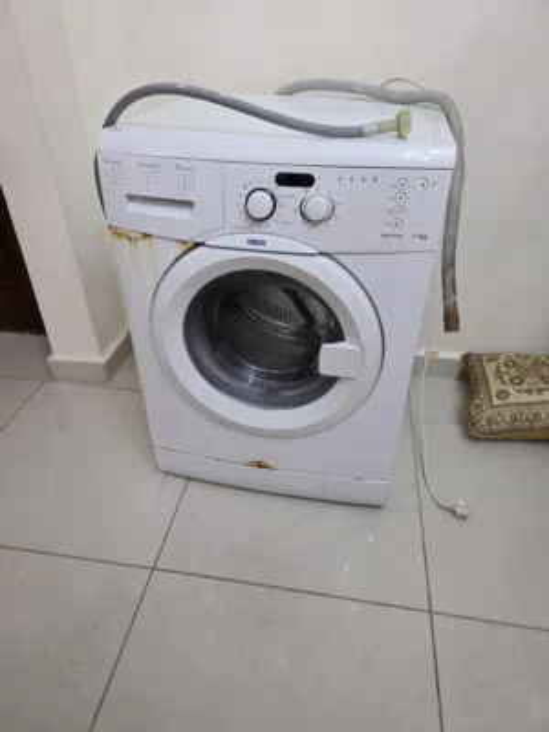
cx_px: 274
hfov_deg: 58.9
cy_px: 366
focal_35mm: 23
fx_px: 486
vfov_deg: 73.9
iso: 640
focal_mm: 6.3
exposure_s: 1/100
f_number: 1.7
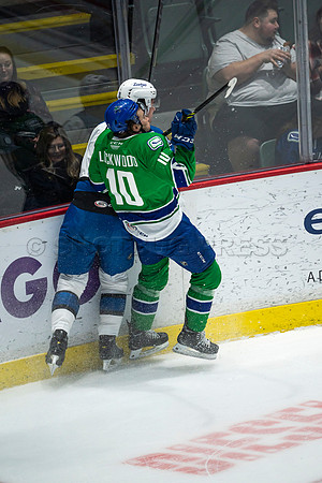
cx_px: 161
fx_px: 8049
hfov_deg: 2.3
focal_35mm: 600
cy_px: 242
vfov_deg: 3.4
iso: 2000
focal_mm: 600
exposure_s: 1/1000
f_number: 4
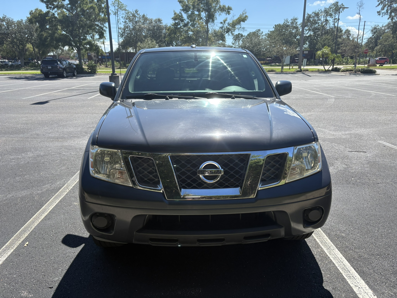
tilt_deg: -15.4
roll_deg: +0.7
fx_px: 298
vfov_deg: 53.1
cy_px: 149
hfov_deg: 67.3
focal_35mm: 26
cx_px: 198
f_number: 1.6
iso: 50
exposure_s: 1/2141
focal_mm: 5.96
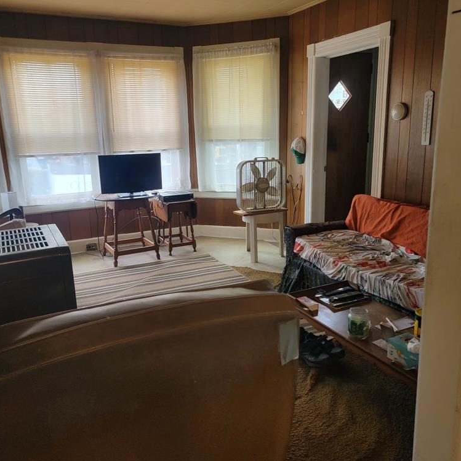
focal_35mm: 29
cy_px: 226
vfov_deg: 55.6
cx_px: 214
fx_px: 437
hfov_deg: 55.6
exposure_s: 1/120
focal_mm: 6.7
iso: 320
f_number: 1.8
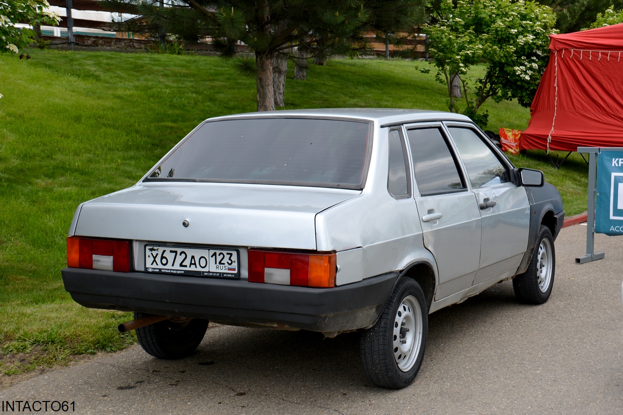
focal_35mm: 57
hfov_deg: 35.1
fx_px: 986
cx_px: 312
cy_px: 208
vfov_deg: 23.8
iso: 200
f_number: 7.1
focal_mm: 38
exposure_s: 1/200
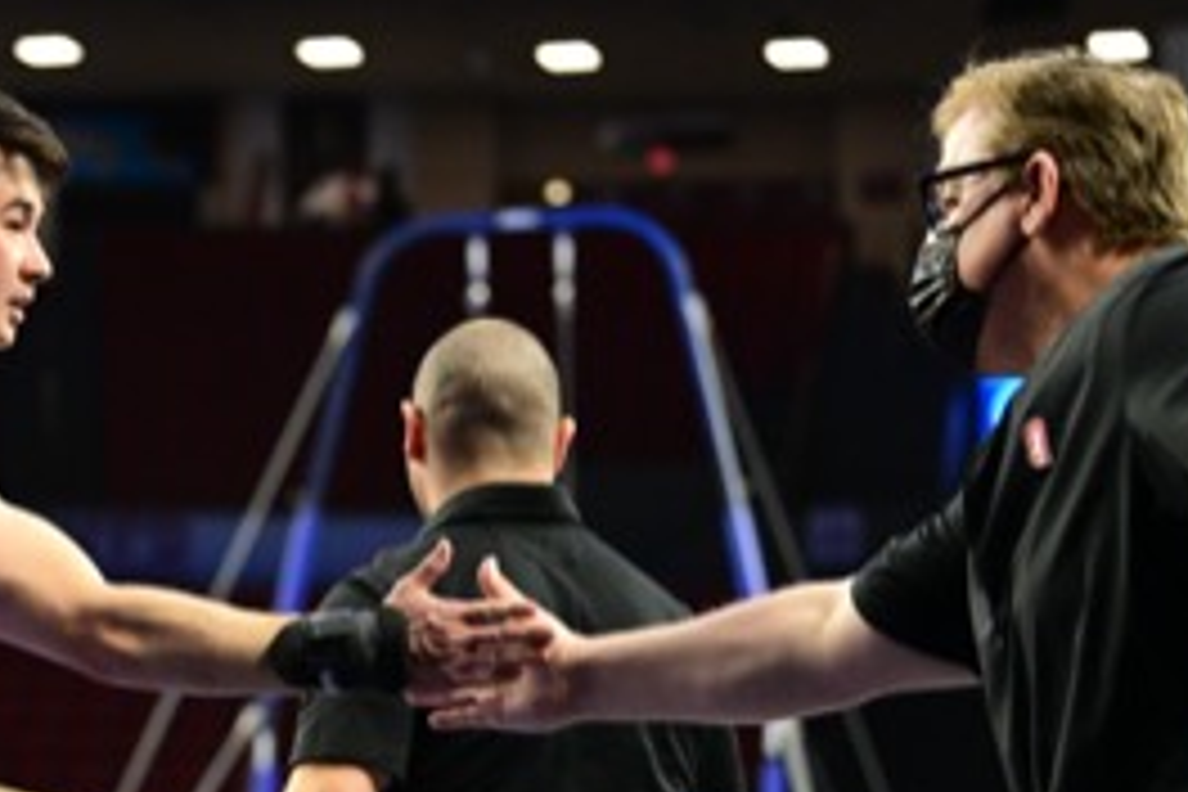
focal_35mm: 159
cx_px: 68
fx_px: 5247
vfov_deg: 8.6
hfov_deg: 12.8
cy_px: 538
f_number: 2.8
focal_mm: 75
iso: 3200
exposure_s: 1/1250
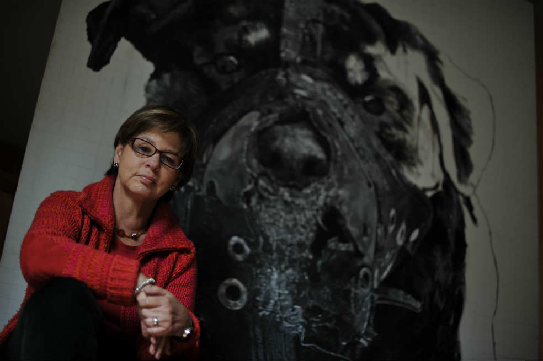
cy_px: 180
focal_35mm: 50
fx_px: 754
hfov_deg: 39.6
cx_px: 272
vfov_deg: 27.0
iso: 500
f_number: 1.6
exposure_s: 1/80
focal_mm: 50
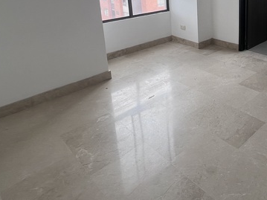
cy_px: 23
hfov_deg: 55.6
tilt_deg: -15.9
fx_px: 224
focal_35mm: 29
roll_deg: -0.3
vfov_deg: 44.3
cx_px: 227
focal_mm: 1.57
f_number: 1.8
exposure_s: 1/139
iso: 32
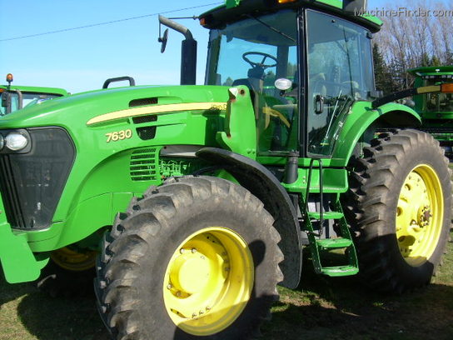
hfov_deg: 49.0
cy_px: 170
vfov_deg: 37.7
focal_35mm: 38
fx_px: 497
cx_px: 226
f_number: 4.6
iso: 50
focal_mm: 6.3
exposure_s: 1/250
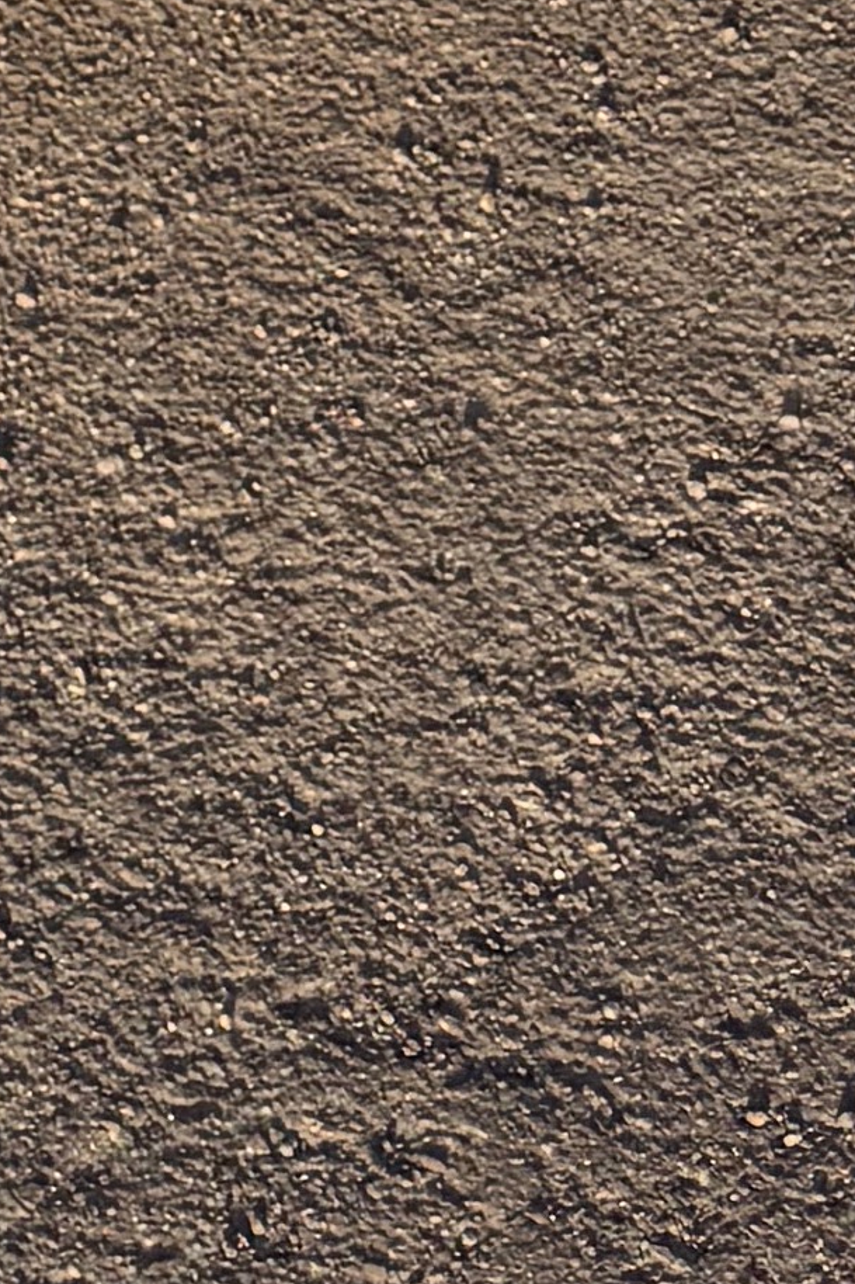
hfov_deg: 7.9
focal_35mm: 156
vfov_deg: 10.1
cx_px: -1428
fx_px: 5559
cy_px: -2474
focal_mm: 6.76
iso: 80
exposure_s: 1/1923
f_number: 1.78
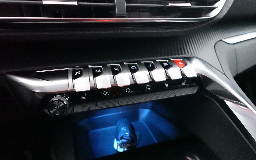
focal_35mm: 21
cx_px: 132
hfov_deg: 82.3
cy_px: 77
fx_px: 147
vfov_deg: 57.3
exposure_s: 1/50
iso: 6400
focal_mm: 7.6
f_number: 2
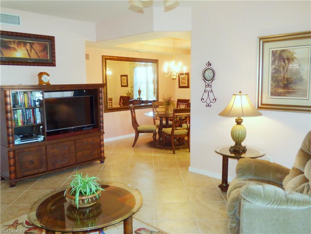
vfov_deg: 46.8
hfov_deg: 60.0
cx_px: 156
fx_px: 270
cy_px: 117
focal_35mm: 30
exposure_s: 1/60
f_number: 3.3
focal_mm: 5.29
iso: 500
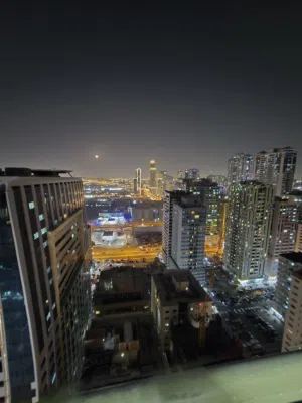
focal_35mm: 13
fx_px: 151
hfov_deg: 89.9
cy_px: 202
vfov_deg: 106.2
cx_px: 151
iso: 800
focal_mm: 2.2
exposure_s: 1/8.33
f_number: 2.2
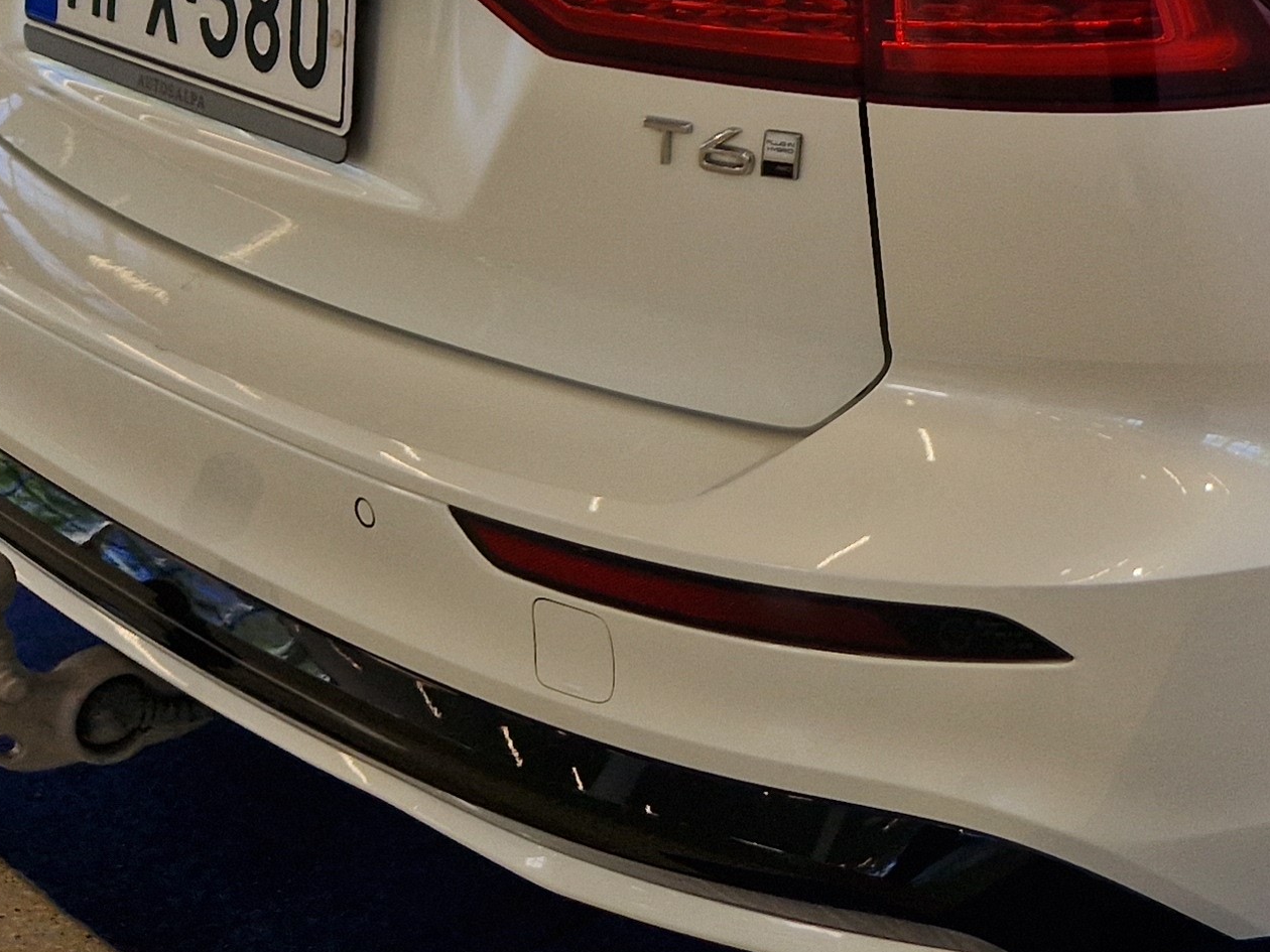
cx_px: 1420
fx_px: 2678
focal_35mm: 73
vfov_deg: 19.3
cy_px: -109
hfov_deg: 24.7
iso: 50
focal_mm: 5.4
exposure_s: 1/343
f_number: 1.8
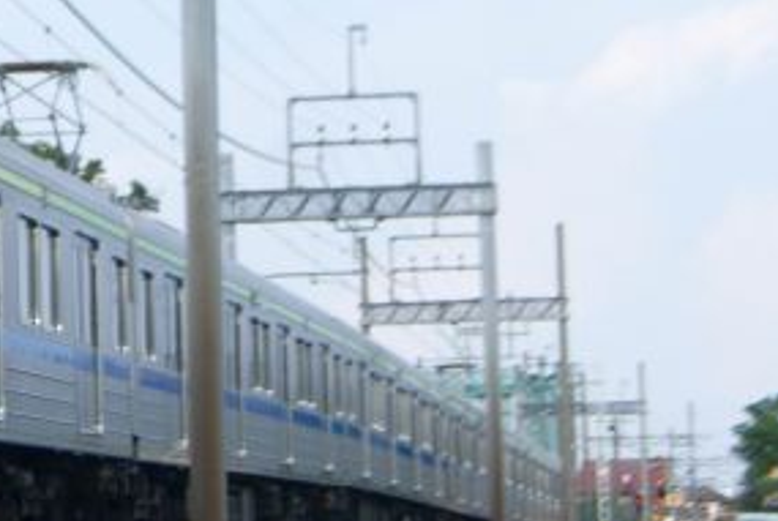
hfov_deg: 12.0
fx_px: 3584
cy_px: 251
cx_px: -232
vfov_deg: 8.3
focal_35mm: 166
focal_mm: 35
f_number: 5.6
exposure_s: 1/400
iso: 100
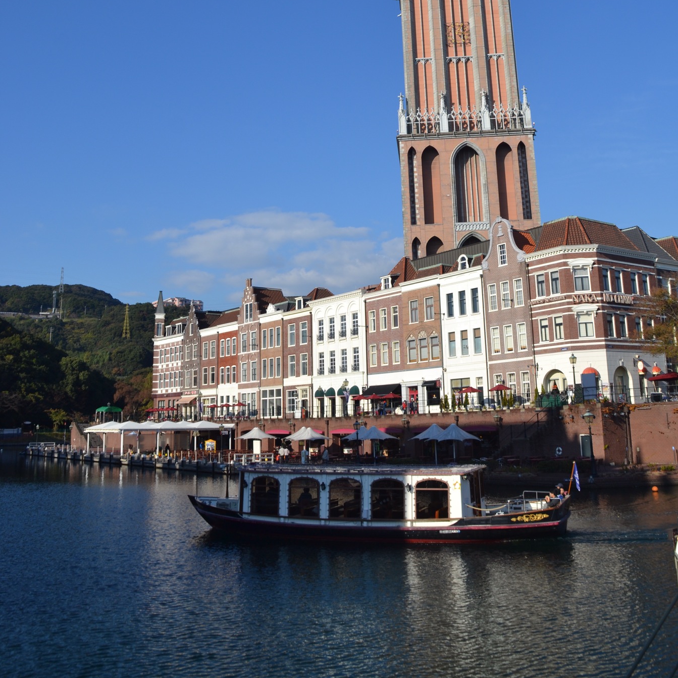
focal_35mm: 35
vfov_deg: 45.9
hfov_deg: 47.2
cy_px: 186
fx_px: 776
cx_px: 344
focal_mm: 18
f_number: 9
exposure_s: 1/320
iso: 100
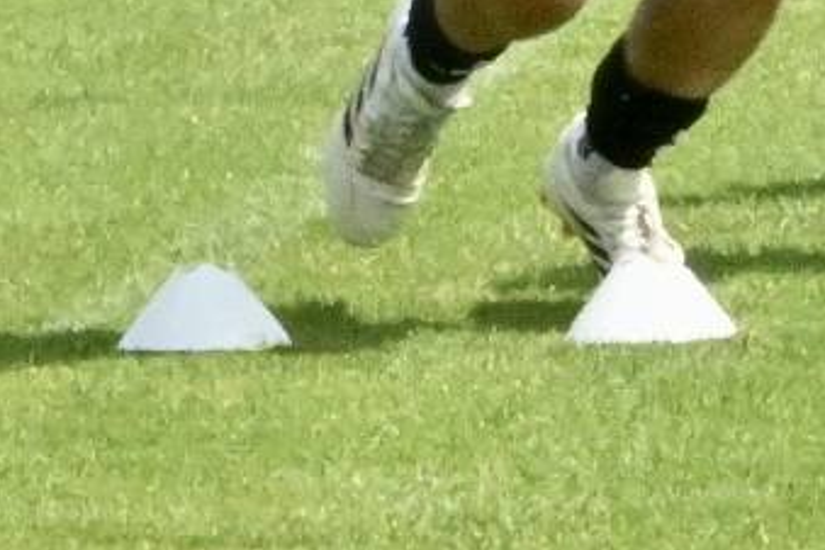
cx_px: -524
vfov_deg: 1.8
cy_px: -158
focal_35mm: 761
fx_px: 17438
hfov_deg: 2.7
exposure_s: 1/1250
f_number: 29
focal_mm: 105
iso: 3200
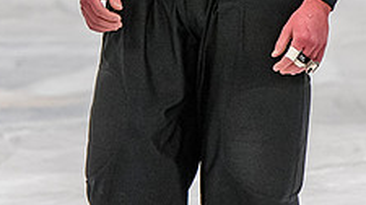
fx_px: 8754
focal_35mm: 903
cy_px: -106
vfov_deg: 1.3
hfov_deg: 2.4
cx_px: 225
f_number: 3.2
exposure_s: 1/800
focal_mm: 165
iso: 1600
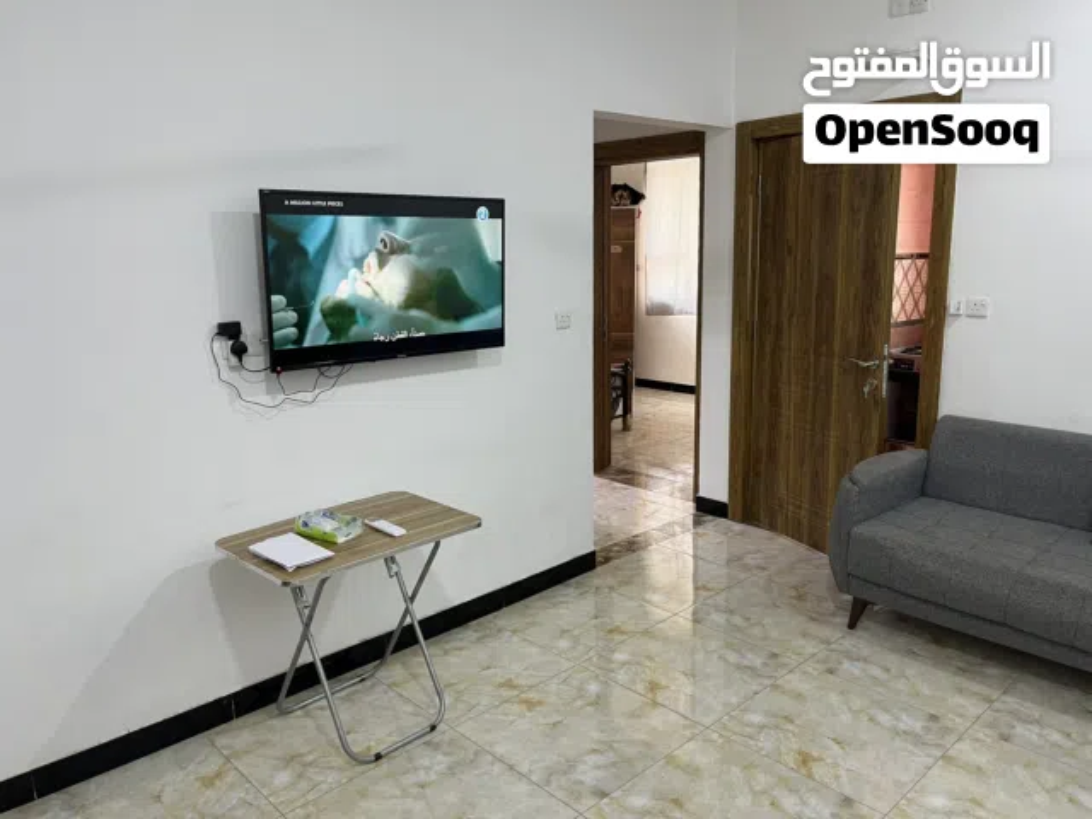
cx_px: 546
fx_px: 820
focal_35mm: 26
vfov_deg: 53.1
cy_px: 410
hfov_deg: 67.3
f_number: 1.6
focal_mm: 5.1
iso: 64
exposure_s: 1/50
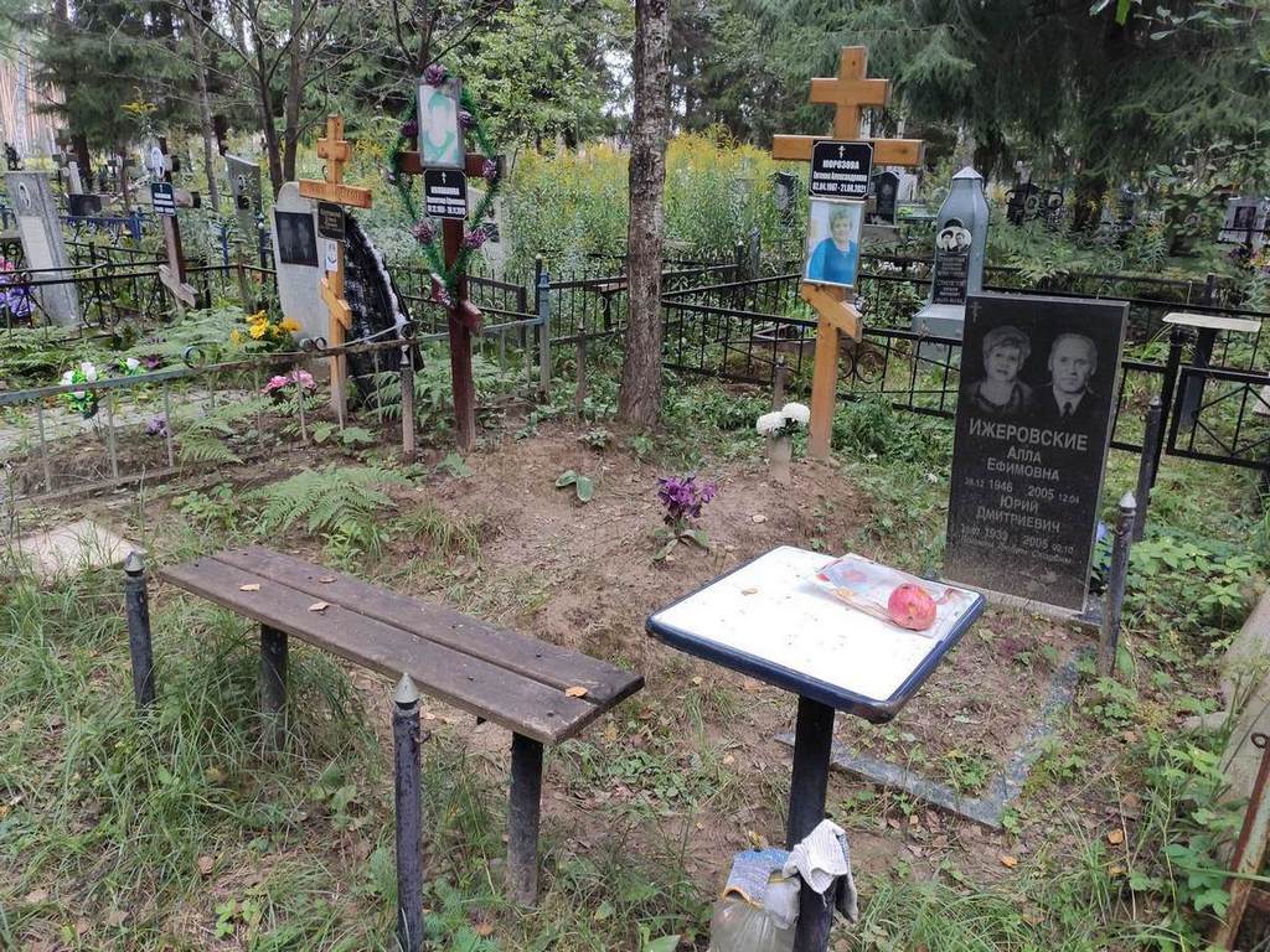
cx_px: 635
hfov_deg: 67.3
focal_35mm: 26
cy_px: 476
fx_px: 954
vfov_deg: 53.1
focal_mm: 4.77
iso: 205
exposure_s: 1/50
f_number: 1.75
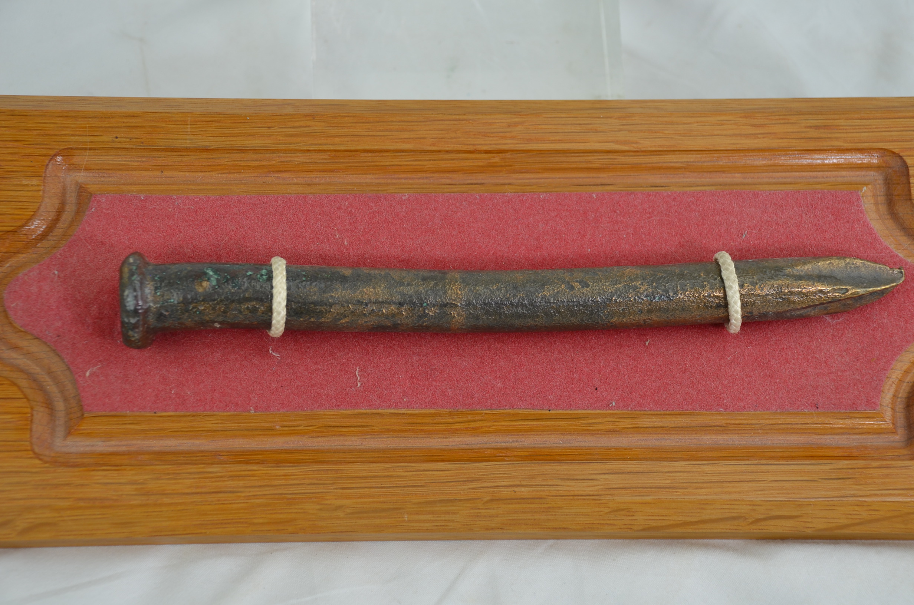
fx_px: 1976
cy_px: 302
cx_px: 457
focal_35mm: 78
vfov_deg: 17.4
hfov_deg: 26.0
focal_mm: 52
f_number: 5.6
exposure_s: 1/125
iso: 250
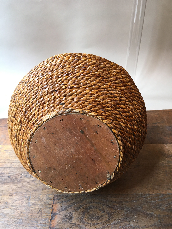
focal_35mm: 29
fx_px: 192
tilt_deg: -35.3
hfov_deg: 48.2
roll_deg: +1.2
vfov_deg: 61.7
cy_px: 114
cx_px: 86
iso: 80
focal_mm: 4.15
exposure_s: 1/33
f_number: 2.2
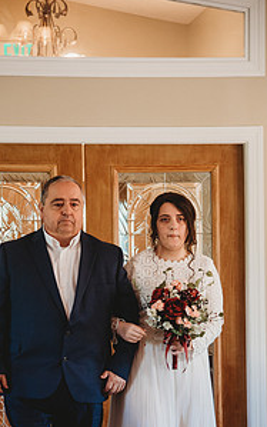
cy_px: 311
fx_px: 1641
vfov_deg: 14.8
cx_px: 123
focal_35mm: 141
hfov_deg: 9.3
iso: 800
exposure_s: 1/125
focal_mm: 92
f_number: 4
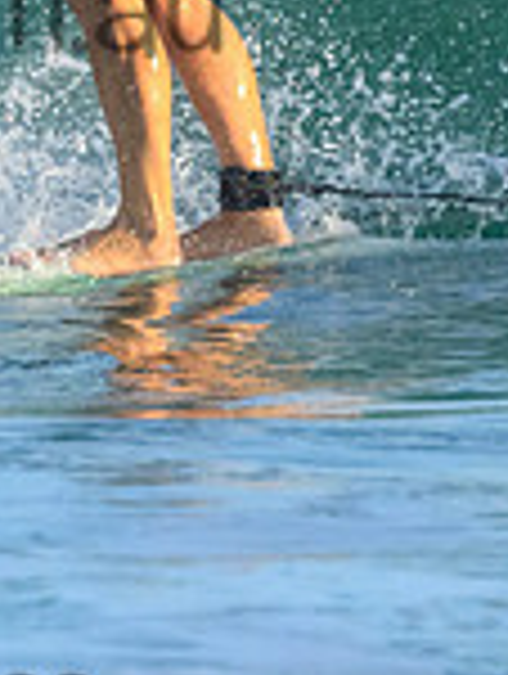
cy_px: -52
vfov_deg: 0.7
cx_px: -252
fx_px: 57911
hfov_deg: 0.5
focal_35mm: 2968
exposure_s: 1/2000
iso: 4500
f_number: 11
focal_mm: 800
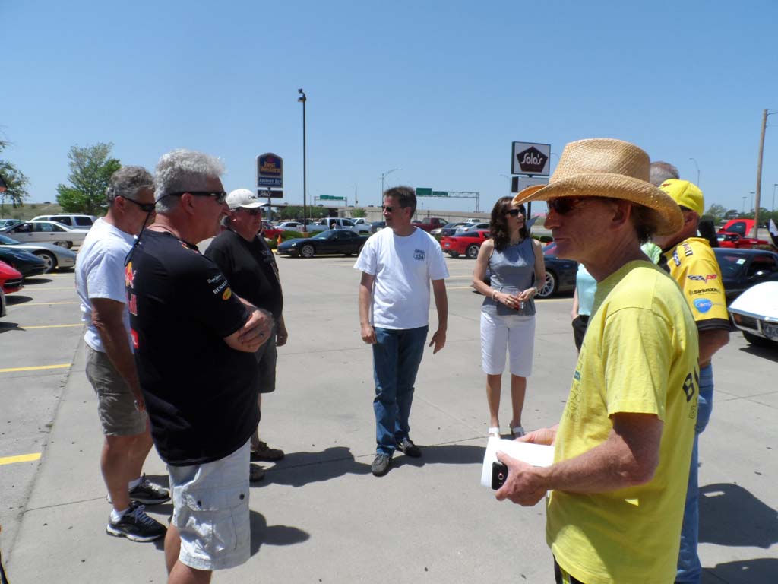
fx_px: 539
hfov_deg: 71.6
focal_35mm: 24
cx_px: 389
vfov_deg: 56.8
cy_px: 292
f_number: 4.5
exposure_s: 1/750
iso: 80
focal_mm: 4
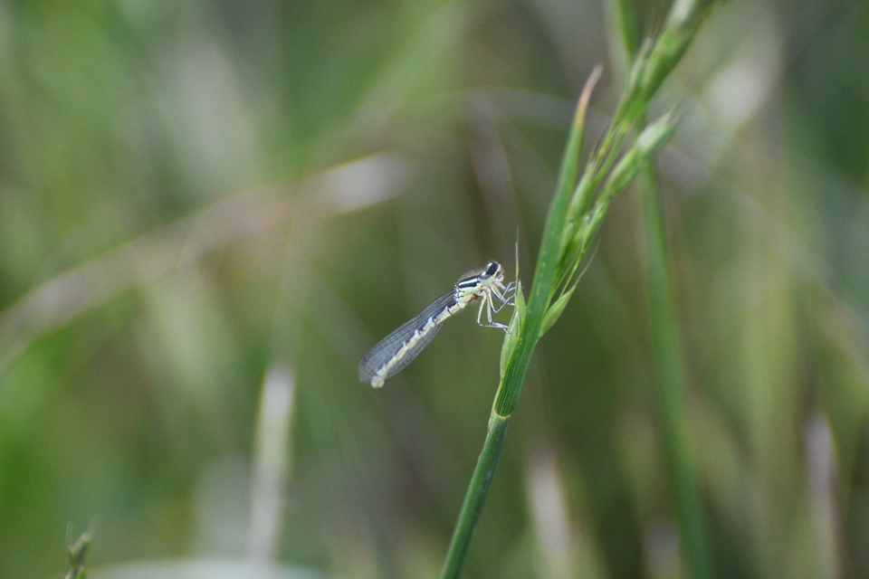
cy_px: 290
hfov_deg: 5.3
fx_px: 9413
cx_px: 434
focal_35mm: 390
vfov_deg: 3.5
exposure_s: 1/1600
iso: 2500
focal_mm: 260
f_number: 5.6
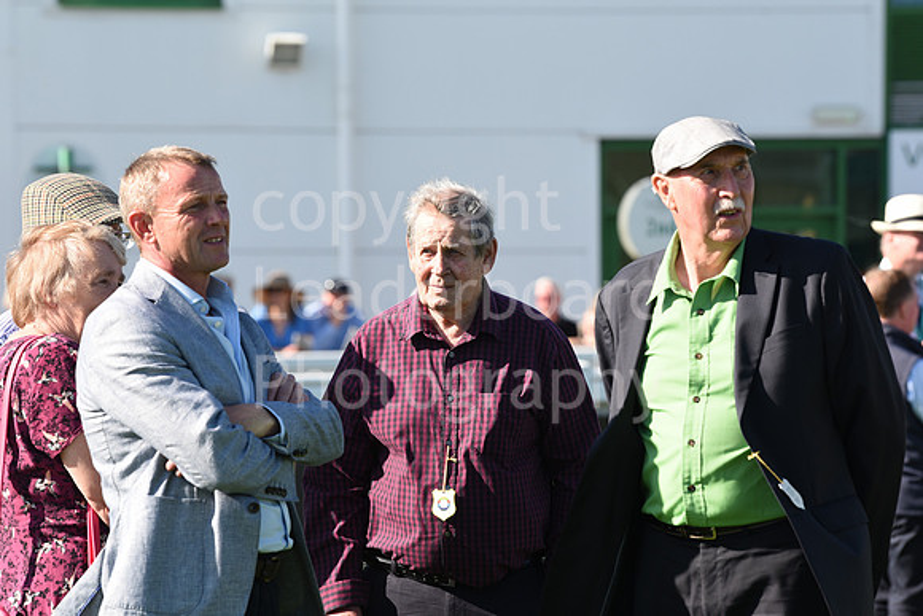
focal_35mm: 200
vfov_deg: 6.9
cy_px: 308
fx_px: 5129
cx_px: 462
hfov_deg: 10.3
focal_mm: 200
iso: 400
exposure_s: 1/800
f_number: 6.3
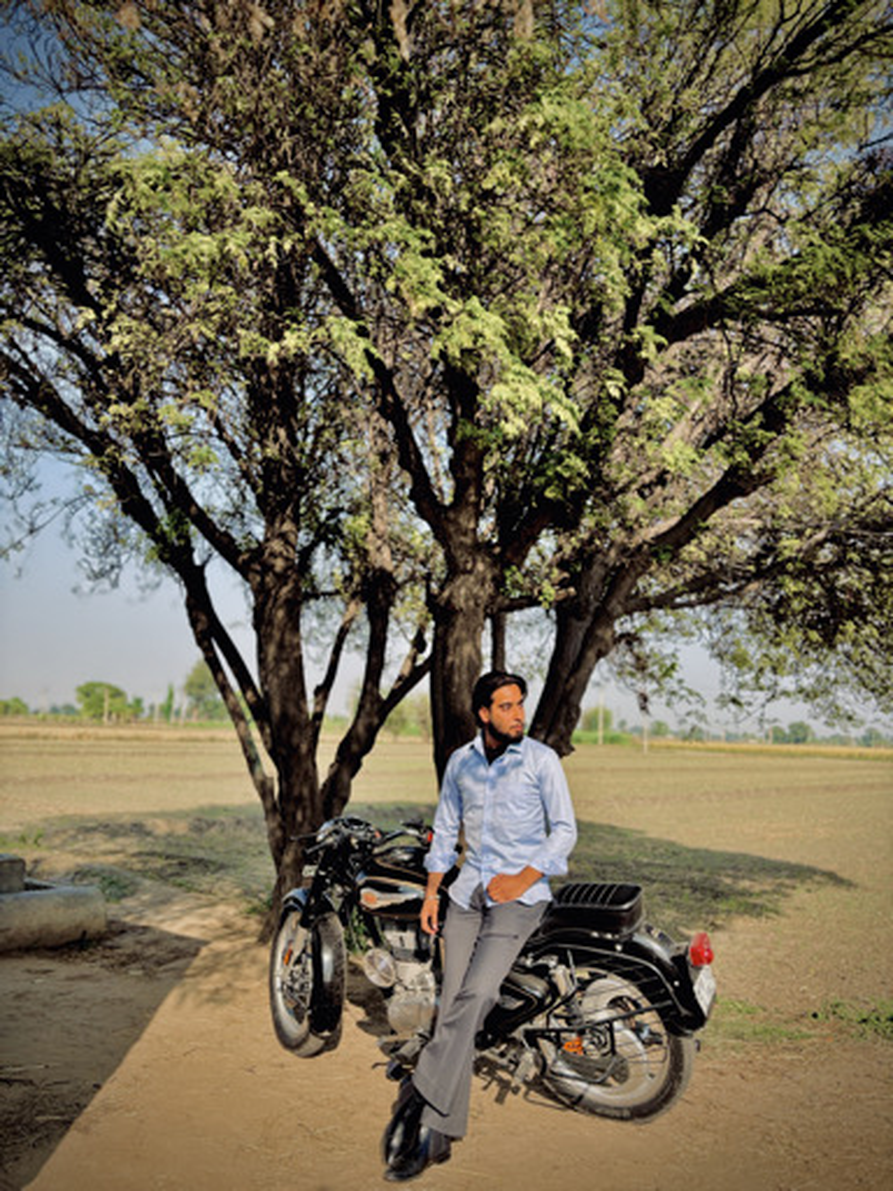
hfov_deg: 53.1
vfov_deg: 67.3
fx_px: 894
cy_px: 596
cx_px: 446
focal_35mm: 26
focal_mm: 5.96
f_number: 1.6
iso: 50
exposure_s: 1/1484
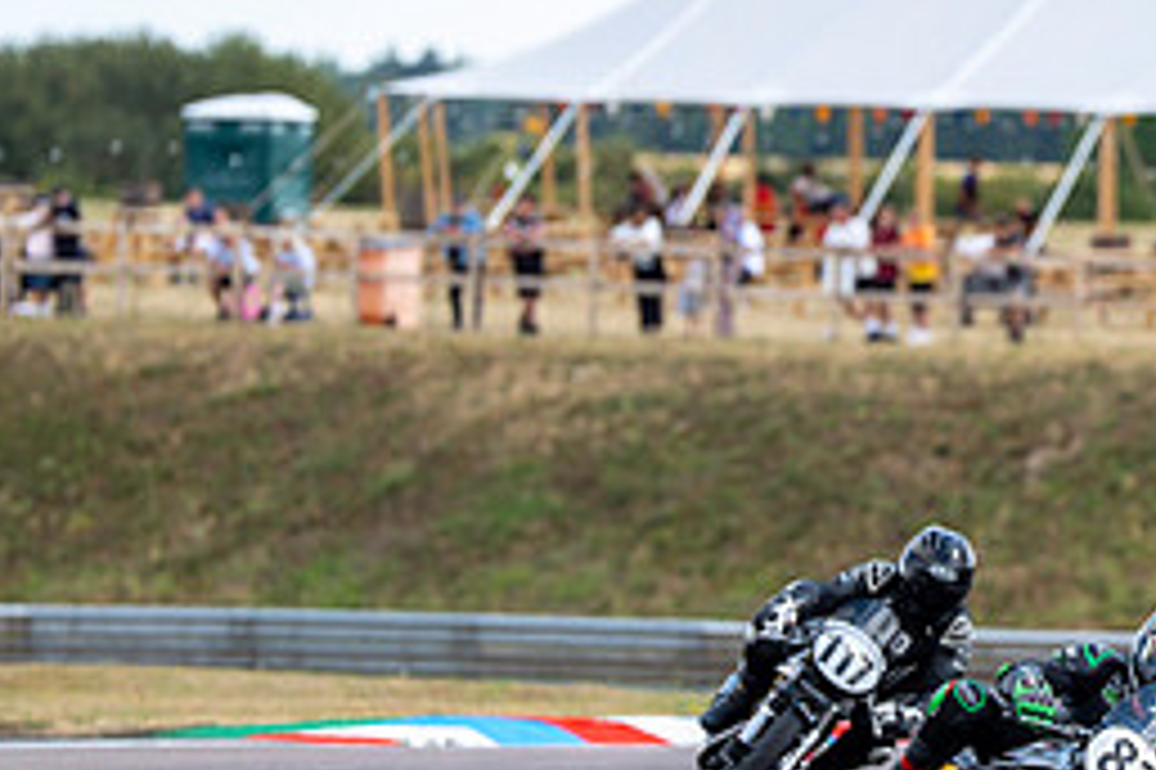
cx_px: 1120
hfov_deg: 4.6
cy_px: 326
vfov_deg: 3.0
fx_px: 14504
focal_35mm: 452
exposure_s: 1/1250
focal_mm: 200
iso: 125
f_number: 3.5
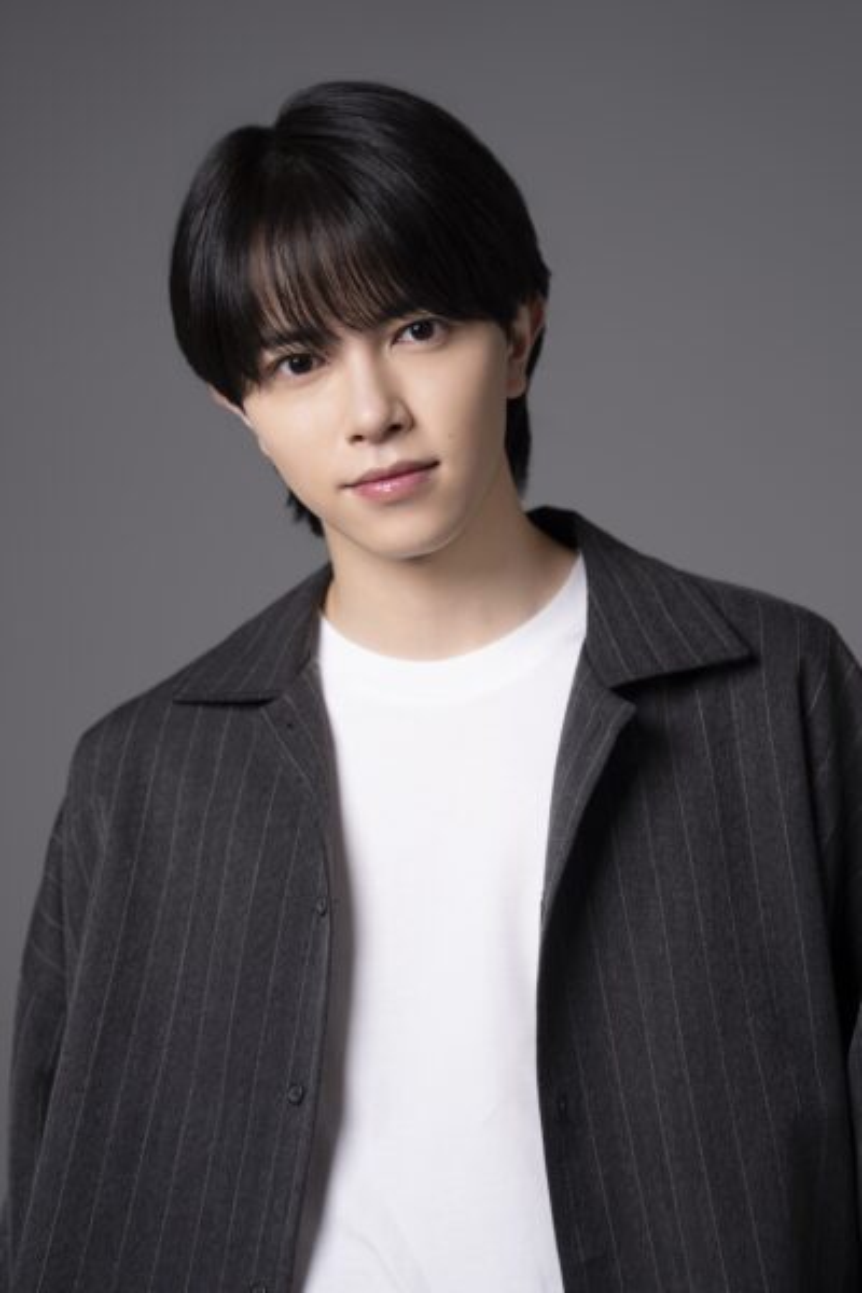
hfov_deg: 19.5
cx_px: 431
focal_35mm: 70
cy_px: 646
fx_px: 2514
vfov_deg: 28.8
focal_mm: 70
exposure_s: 1/200
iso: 400
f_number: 2.8
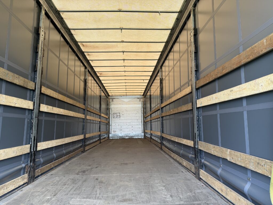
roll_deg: +1.3
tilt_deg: +7.2
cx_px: 136
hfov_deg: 71.6
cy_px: 102
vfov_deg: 56.8
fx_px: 189
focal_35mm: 24
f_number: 1.78
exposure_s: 1/121
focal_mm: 6.76
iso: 64
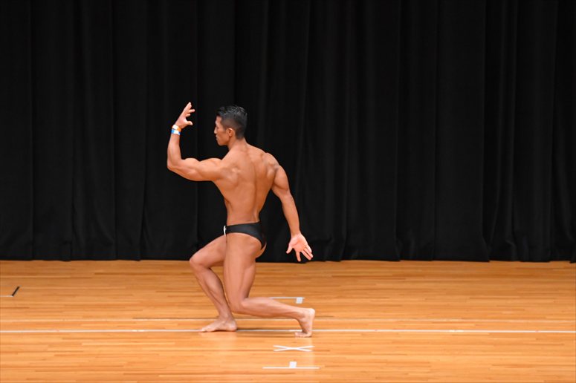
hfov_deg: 9.2
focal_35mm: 225
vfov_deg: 6.1
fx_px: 3598
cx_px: 288
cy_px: 192
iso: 4000
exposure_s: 1/400
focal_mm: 150
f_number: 5.6
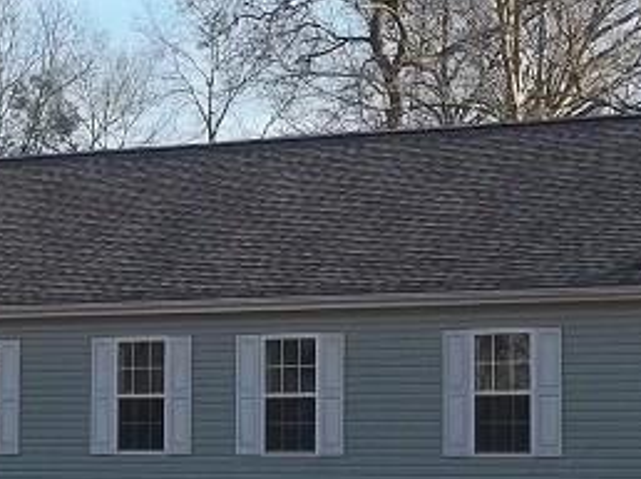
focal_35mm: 152
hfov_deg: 13.0
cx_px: 281
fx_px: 2812
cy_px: 285
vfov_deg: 9.7
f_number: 3.6
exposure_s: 1/400
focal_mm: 8.8
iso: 64
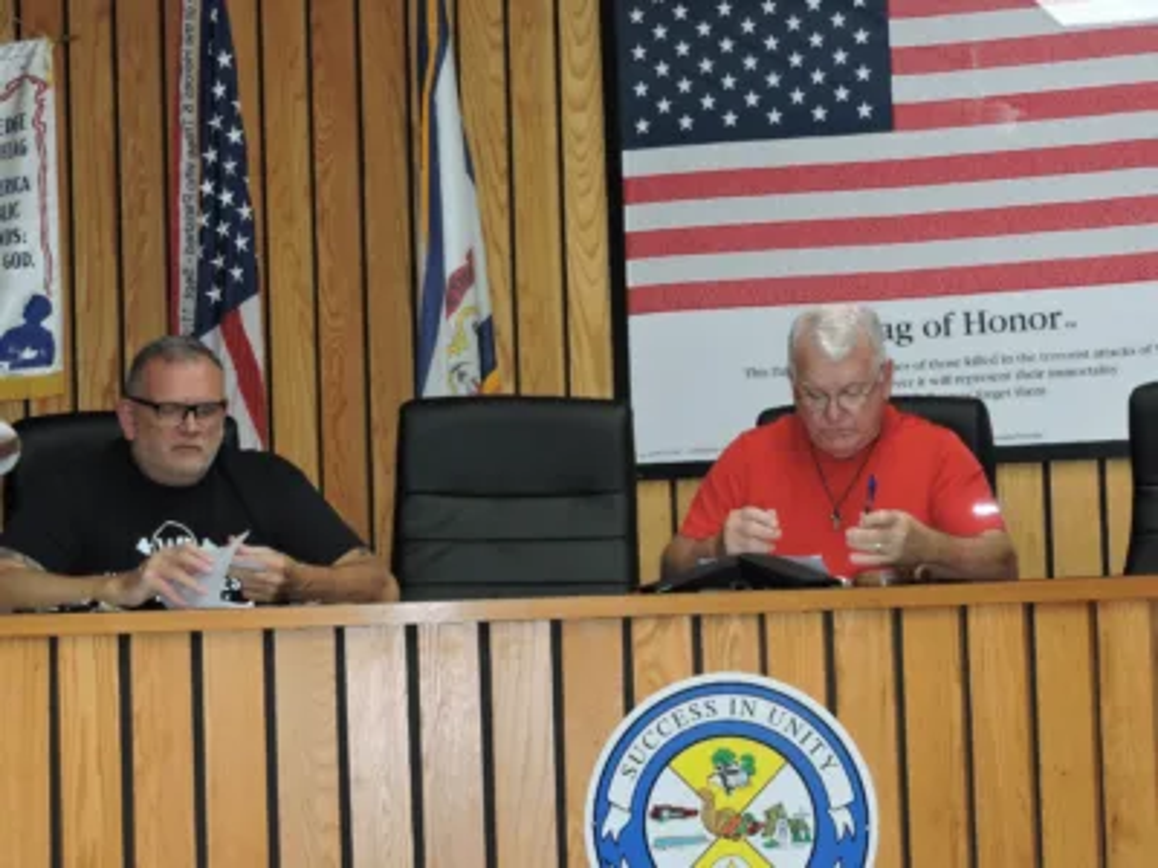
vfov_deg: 12.3
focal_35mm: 120
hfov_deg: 16.4
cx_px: 579
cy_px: 434
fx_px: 4014
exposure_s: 1/60
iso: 500
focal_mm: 21.4
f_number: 4.2
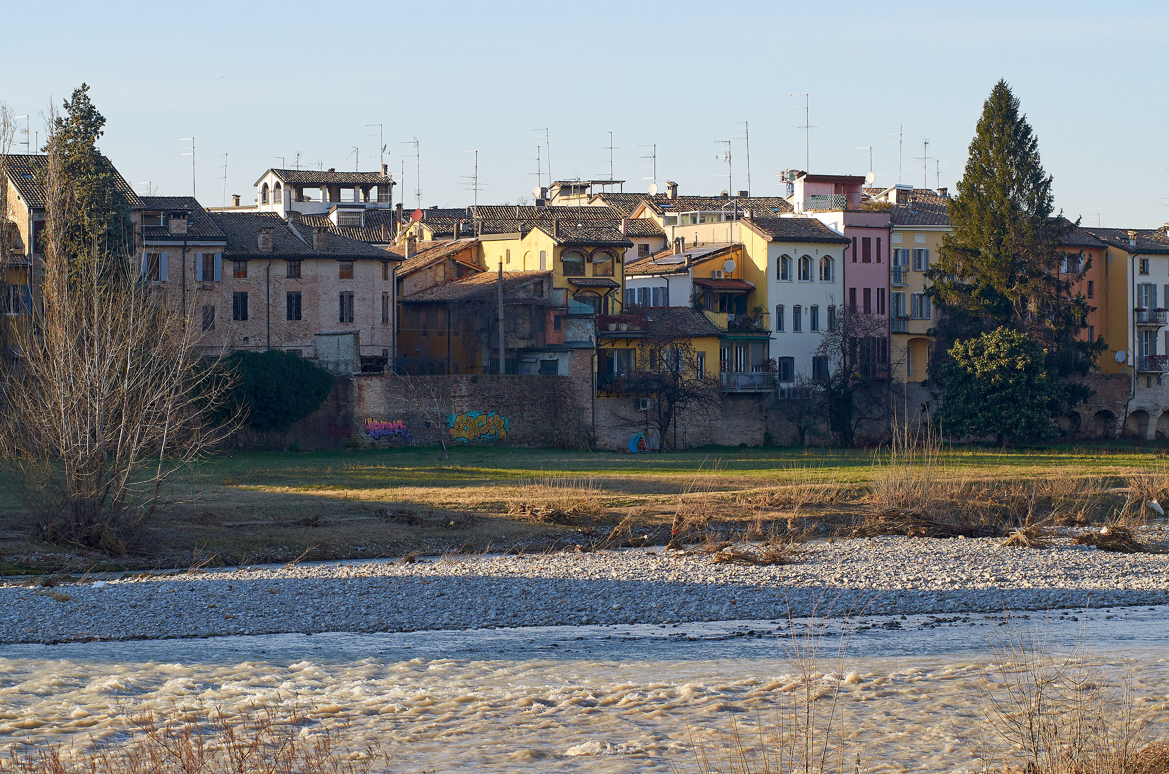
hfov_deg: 17.1
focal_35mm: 120
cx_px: 584
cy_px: 387
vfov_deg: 11.4
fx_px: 3889
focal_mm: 80
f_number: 8
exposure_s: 1/125
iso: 100
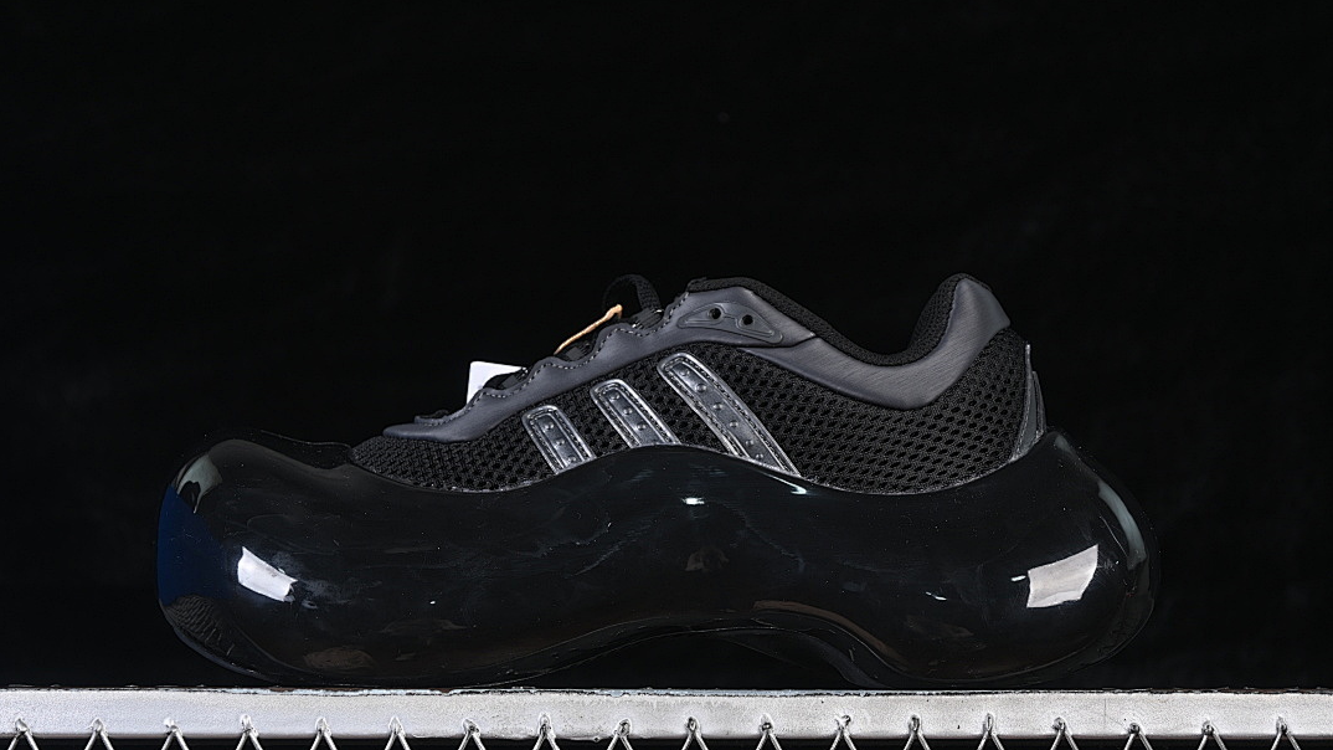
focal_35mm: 79
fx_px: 2792
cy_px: 410
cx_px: 665
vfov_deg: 15.3
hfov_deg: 26.9
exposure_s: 1/50
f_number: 6.3
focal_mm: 50
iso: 160
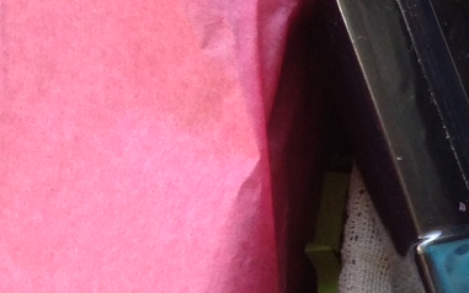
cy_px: 401
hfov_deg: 12.2
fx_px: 1917
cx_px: 965
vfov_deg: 8.6
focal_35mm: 150
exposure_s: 1/60
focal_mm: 4.13
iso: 64
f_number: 2.4
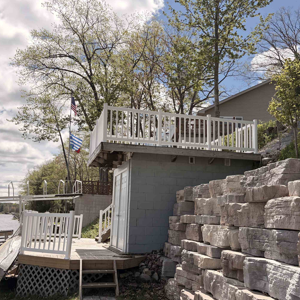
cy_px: 161
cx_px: 151
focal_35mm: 35
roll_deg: -2.6
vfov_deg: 47.2
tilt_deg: +9.2
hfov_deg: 47.2
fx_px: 343
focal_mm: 5.96
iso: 64
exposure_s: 1/2747
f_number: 1.6
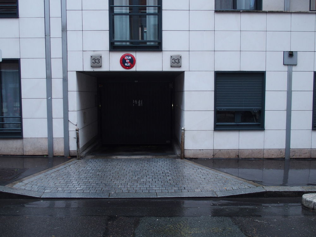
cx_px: 158
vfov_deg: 40.7
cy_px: 118
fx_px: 320
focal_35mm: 35
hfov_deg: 52.6
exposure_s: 1/30
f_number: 2.8
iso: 250
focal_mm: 7.4
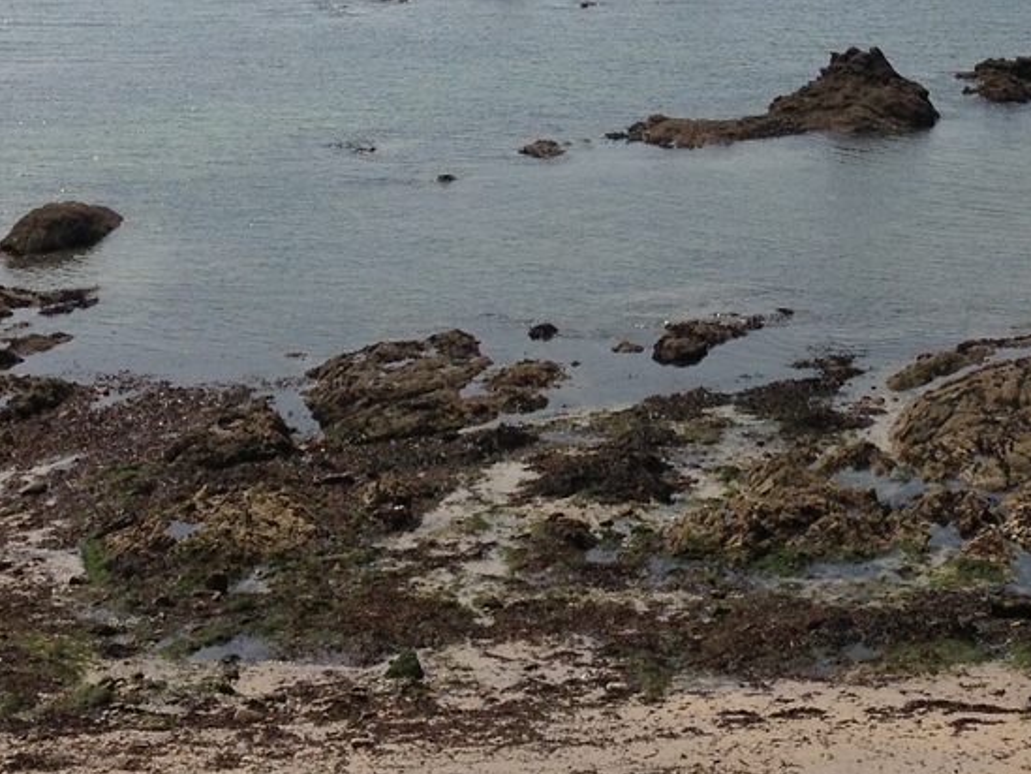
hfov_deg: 19.2
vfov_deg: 14.2
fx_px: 3039
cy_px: -47
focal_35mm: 102
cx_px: 689
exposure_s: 1/3690
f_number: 2.4
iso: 50
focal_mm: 4.28
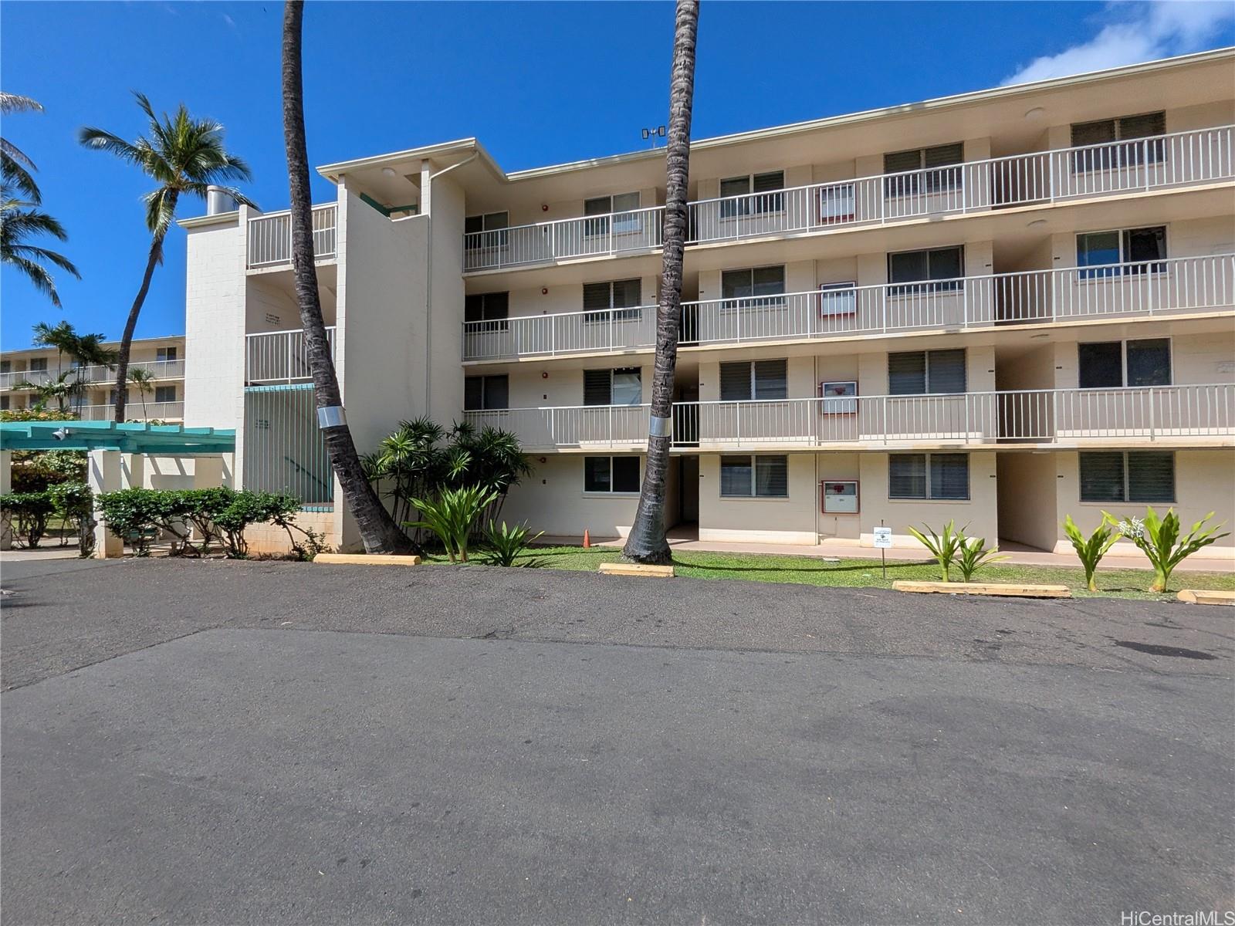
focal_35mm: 13
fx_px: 464
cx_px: 618
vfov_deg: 89.9
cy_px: 463
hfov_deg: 106.2
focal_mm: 1.54
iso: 33
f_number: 2.2
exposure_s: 1/1580
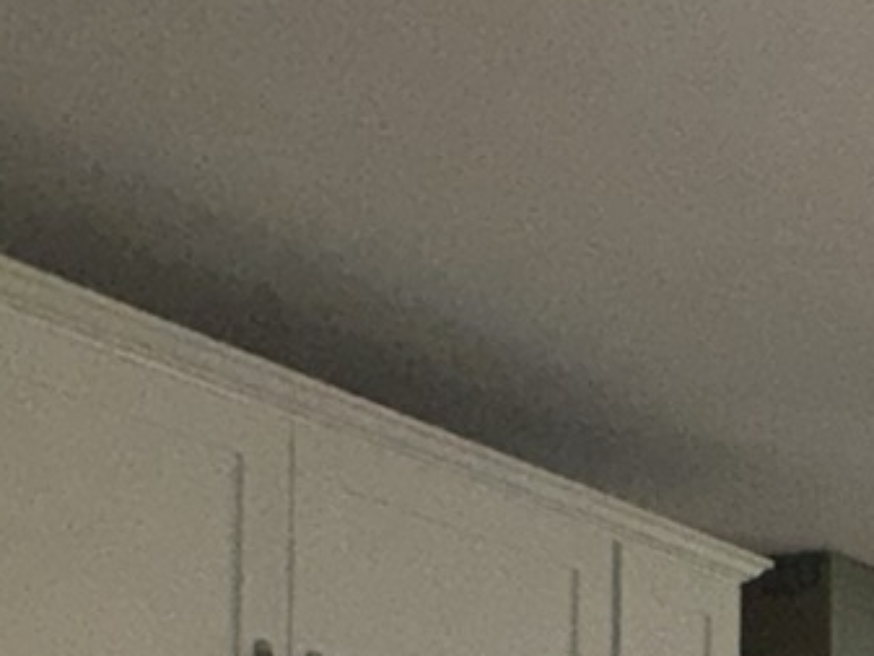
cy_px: 1151
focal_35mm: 85
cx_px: 1647
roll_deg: -0.2
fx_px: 2147
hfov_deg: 17.7
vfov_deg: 15.2
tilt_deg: +0.8
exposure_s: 1/120
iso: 80
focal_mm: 2.22
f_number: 2.2
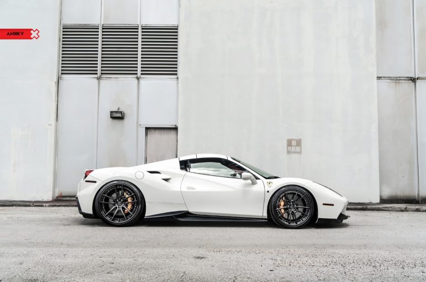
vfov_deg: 34.9
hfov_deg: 50.8
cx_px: 213
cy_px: 141
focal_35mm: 38
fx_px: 449
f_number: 5
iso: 50
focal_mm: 38
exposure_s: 1/125
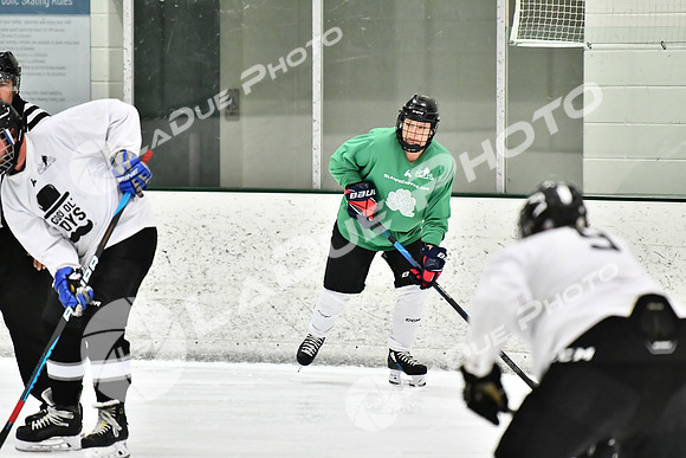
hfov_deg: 6.9
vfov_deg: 4.6
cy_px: 229
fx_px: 5718
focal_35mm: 300
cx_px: 343
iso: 5000
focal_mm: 200
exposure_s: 1/1250
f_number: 2.8
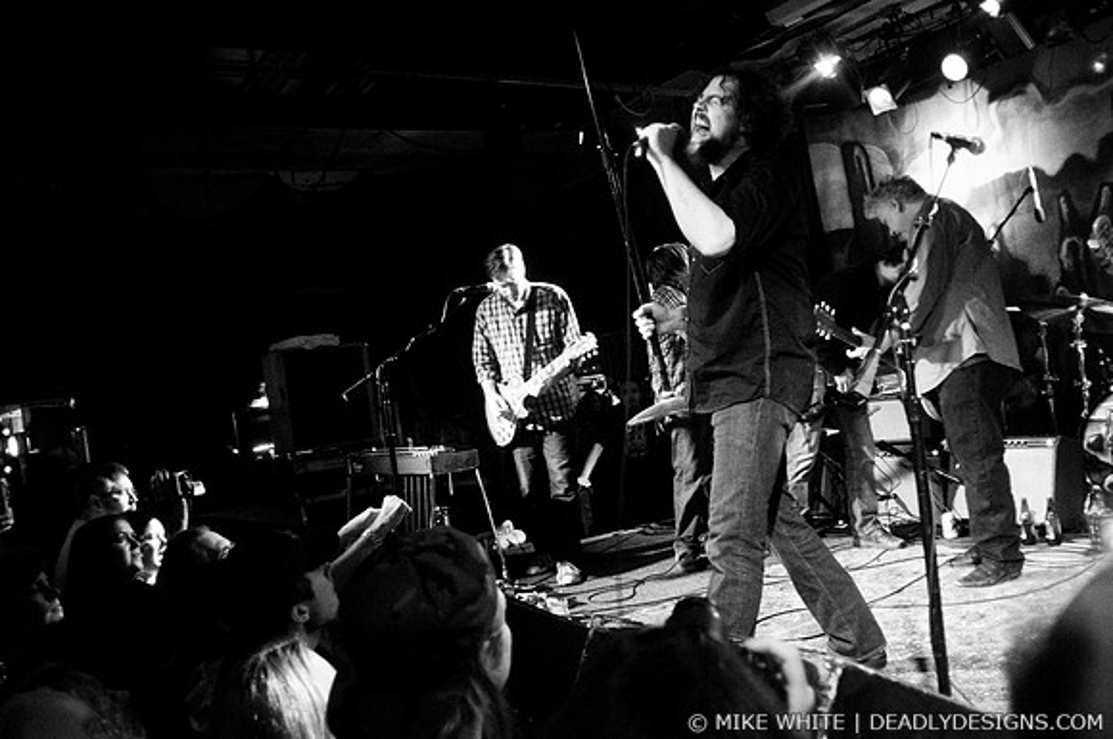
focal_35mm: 30
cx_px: 556
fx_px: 926
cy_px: 370
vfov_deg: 43.5
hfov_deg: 62.0
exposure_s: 1/40
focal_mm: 20
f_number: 2.8
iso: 1250
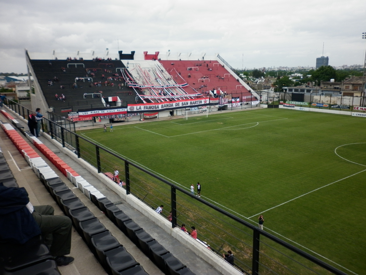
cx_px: 183
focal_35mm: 28
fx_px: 296
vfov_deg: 49.7
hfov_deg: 63.4
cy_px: 138
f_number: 7.1
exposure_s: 1/200
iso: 80
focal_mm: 5
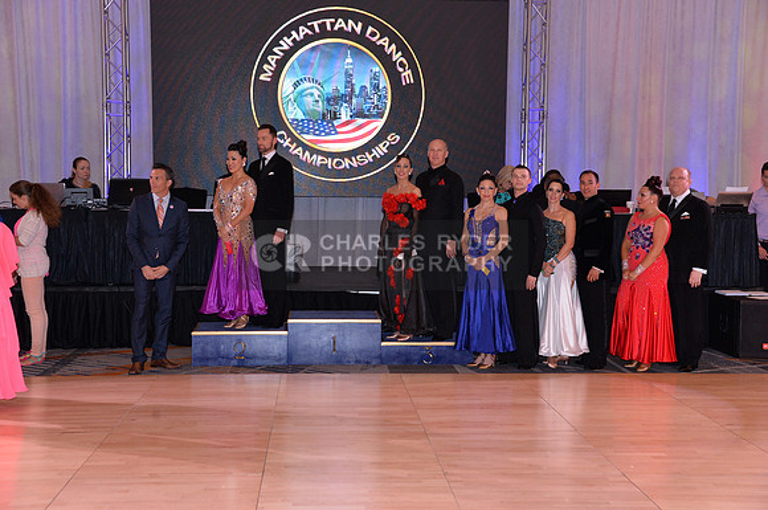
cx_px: 384
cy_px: 255
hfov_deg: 41.2
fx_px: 1023
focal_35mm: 48
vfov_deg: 28.0
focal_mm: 48
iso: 1600
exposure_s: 1/250
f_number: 5
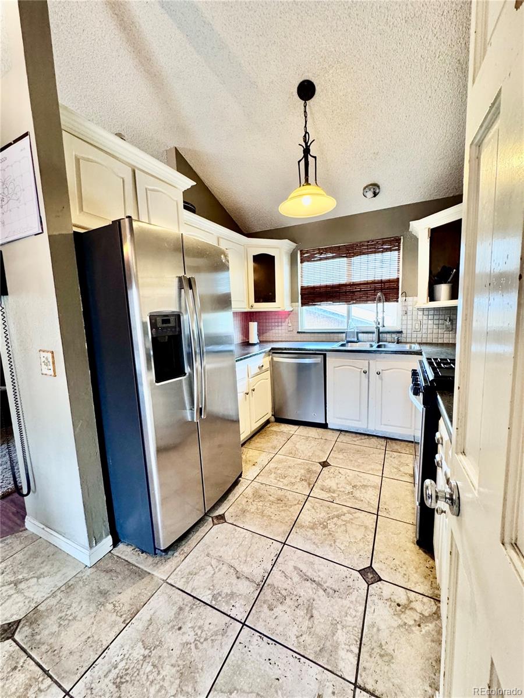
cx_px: 262
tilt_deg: -7.7
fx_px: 283
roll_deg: +3.1
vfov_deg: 102.1
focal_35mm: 14
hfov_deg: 85.7
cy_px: 349
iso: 400
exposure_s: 1/60
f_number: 2.2
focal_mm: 2.22
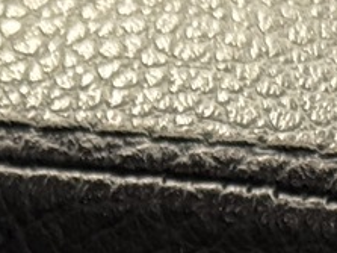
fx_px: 3016
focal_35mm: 310
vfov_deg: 4.6
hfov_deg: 6.4
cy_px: 817
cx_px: 92
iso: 1000
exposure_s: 1/15
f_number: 1.78
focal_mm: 6.76
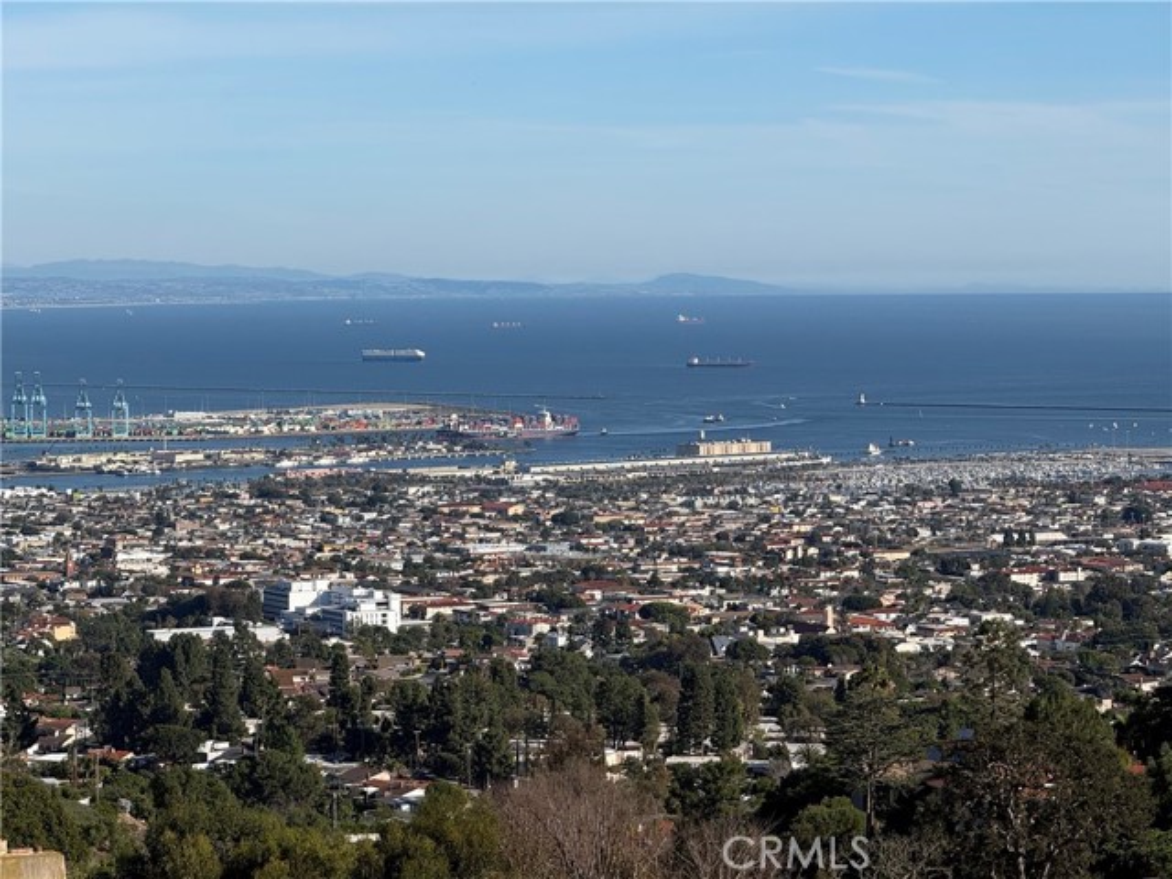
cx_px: 586
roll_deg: +0.1
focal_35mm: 120
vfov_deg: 12.3
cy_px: 440
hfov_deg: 16.4
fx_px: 4063
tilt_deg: -2.5
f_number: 2.8
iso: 50
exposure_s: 1/1969
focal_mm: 15.66
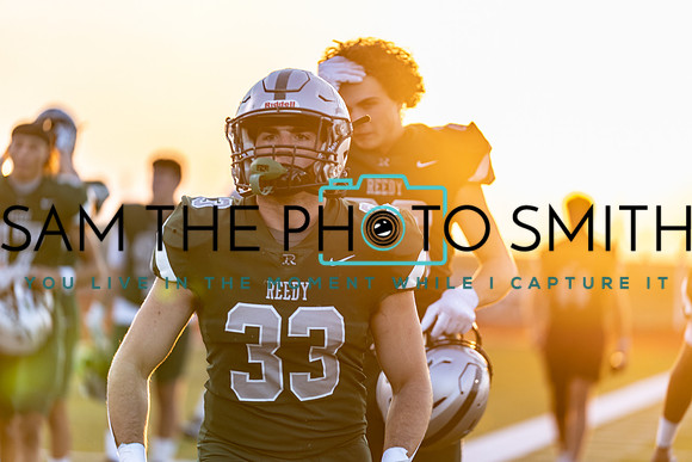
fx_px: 3268
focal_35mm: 170
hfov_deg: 12.1
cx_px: 346
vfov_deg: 8.1
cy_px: 231
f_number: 2.8
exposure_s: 1/320
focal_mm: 170
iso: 160
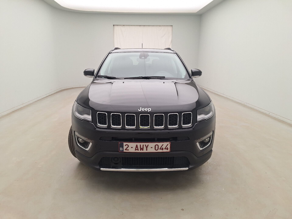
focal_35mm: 23
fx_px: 194
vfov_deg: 58.9
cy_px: 110
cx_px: 146
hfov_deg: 73.9
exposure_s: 1/103
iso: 40
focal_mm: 5.54
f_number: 1.8
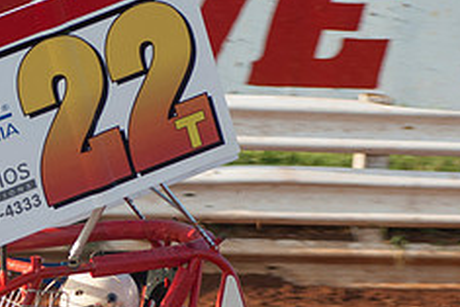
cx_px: -92
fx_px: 5907
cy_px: 305
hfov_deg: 4.4
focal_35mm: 462
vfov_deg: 3.0
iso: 100
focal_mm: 125
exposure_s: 1/400
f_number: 4
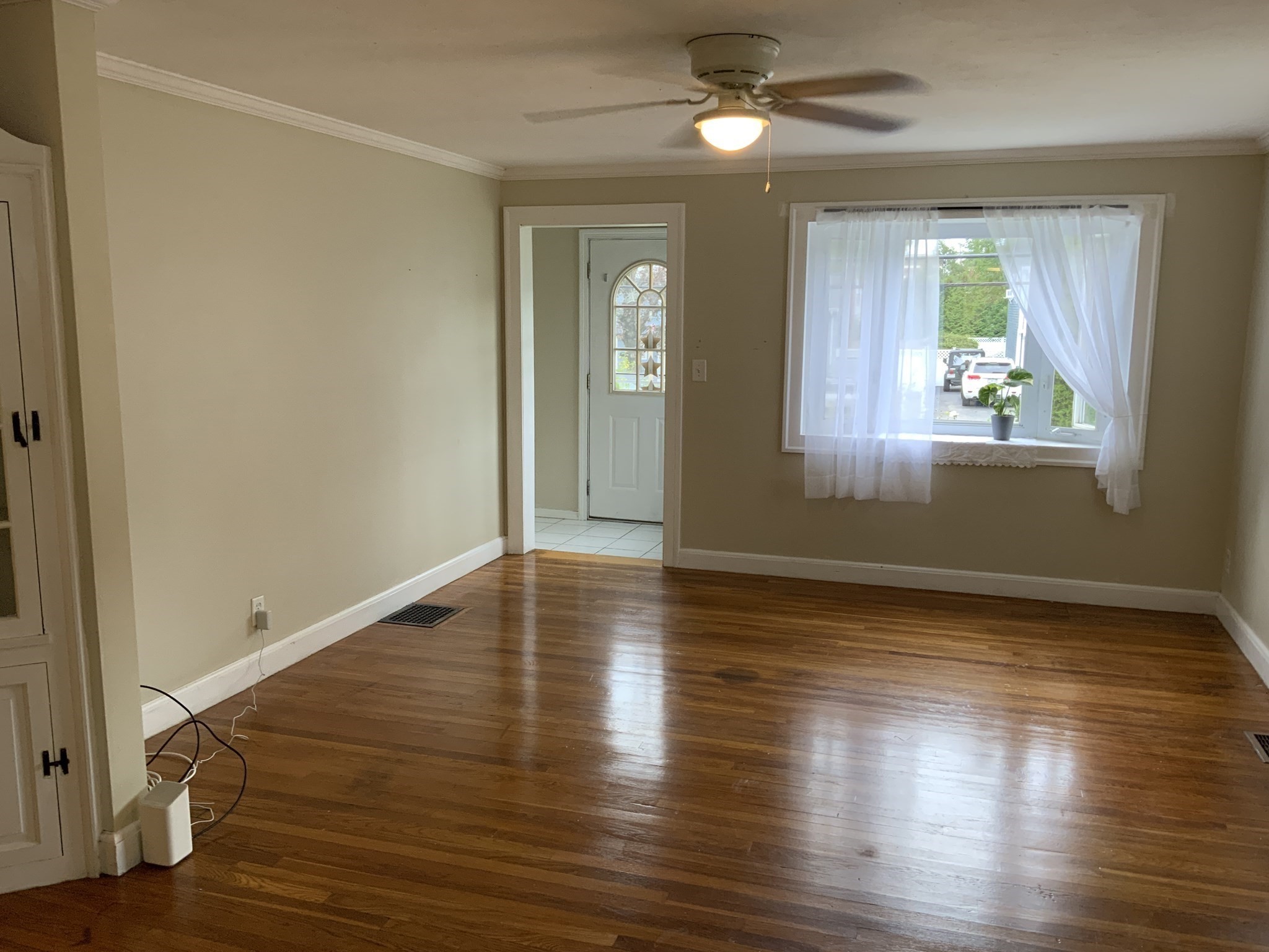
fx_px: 1063
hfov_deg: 61.7
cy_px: 476
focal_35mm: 29
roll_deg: -0.7
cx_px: 634
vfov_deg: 48.2
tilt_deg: -8.5
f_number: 1.8
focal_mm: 3
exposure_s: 1/60
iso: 64
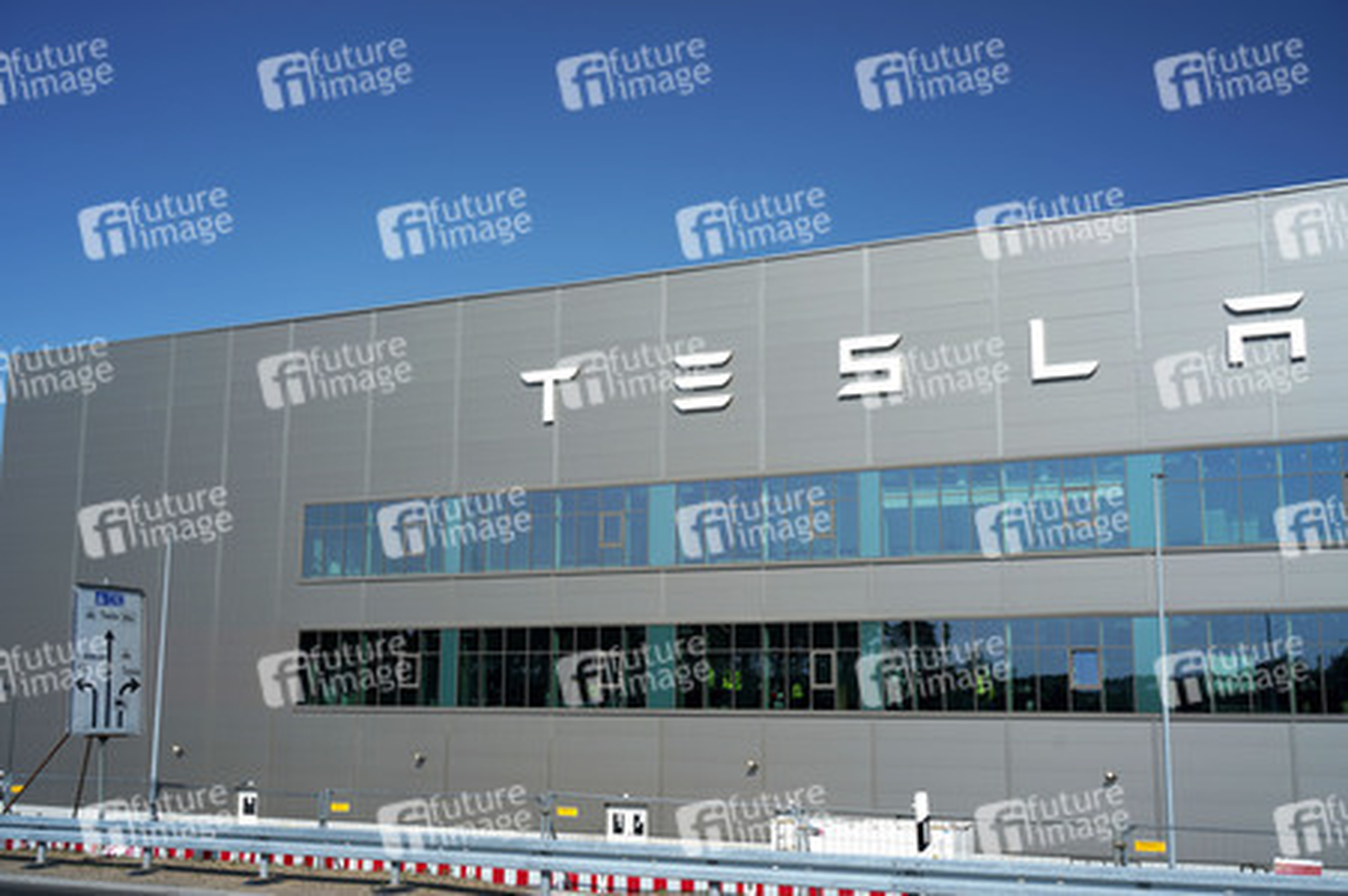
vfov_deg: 34.2
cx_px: 674
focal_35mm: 39
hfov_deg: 49.6
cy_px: 448
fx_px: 1459
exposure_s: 1/200
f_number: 8
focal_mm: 39
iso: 100
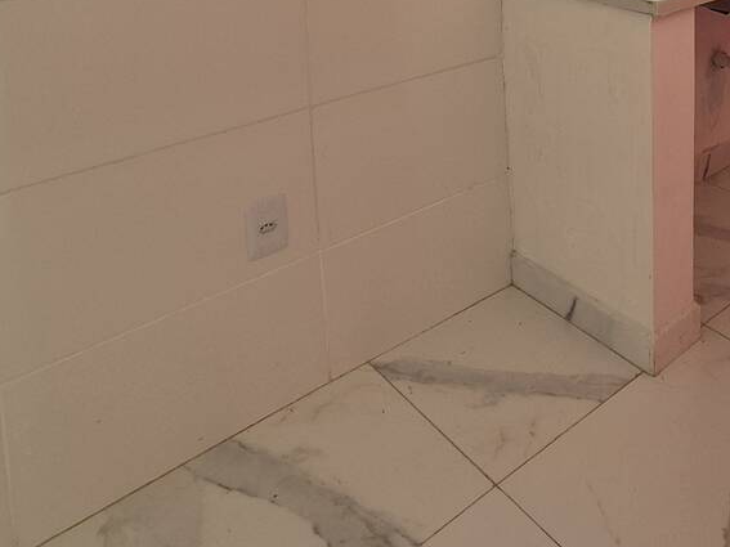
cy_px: -97
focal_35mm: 33
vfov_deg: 34.9
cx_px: 628
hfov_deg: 50.4
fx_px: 696
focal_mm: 2.2
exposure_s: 1/120
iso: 80
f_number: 2.2
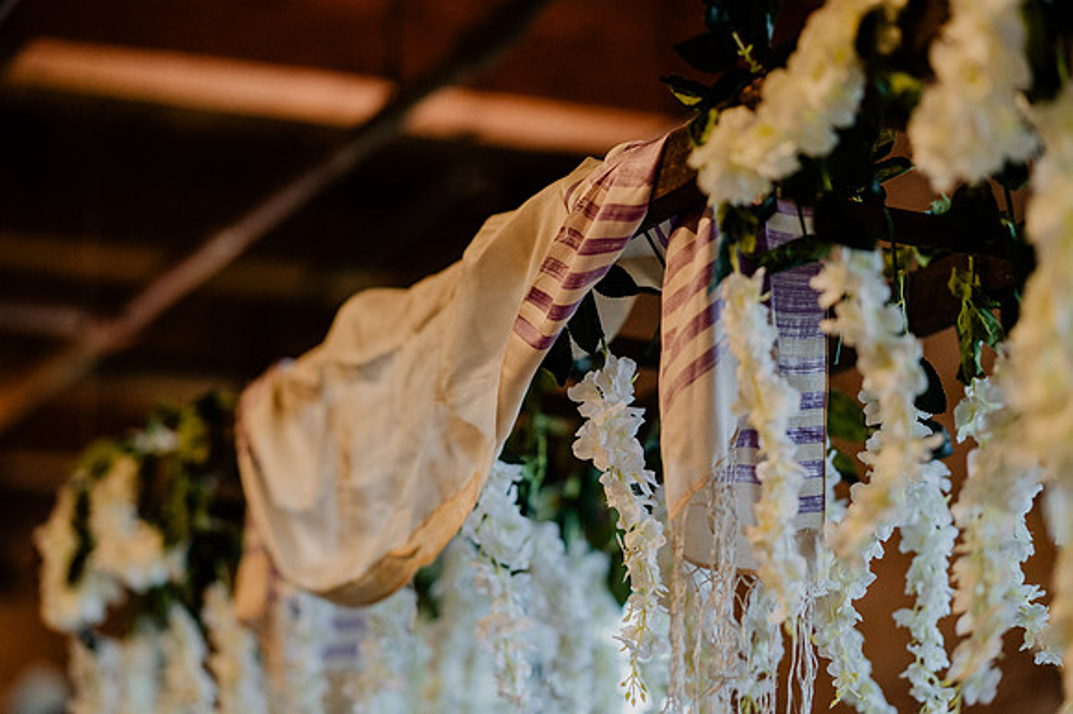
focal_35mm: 105
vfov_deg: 13.0
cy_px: 357
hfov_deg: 19.5
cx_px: 536
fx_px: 3128
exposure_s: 1/1250
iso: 1600
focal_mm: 105
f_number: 2
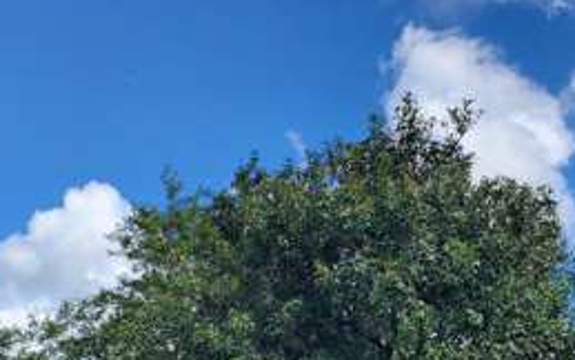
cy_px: 309
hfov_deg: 39.5
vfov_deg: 24.8
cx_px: 266
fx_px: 799
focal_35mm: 51
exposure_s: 1/1273
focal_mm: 4.3
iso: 50
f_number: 2.4
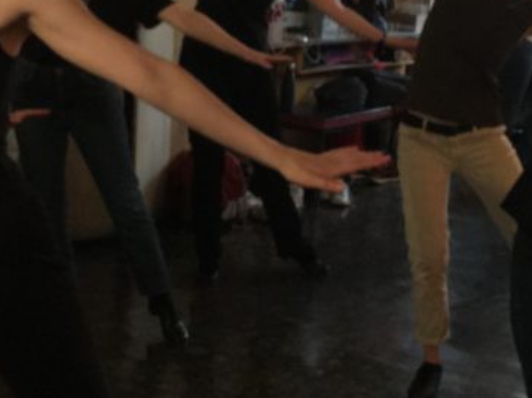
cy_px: 122
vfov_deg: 17.7
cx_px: 160
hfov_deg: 23.4
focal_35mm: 83
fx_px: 1275
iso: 400
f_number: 2.2
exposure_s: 1/17
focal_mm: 4.15
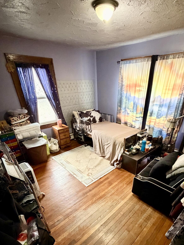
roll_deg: +0.1
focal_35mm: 18
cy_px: 156
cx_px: 103
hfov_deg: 71.3
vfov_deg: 85.7
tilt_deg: -30.3
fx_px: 128
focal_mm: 2.22
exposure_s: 1/60
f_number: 2.2
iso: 1250
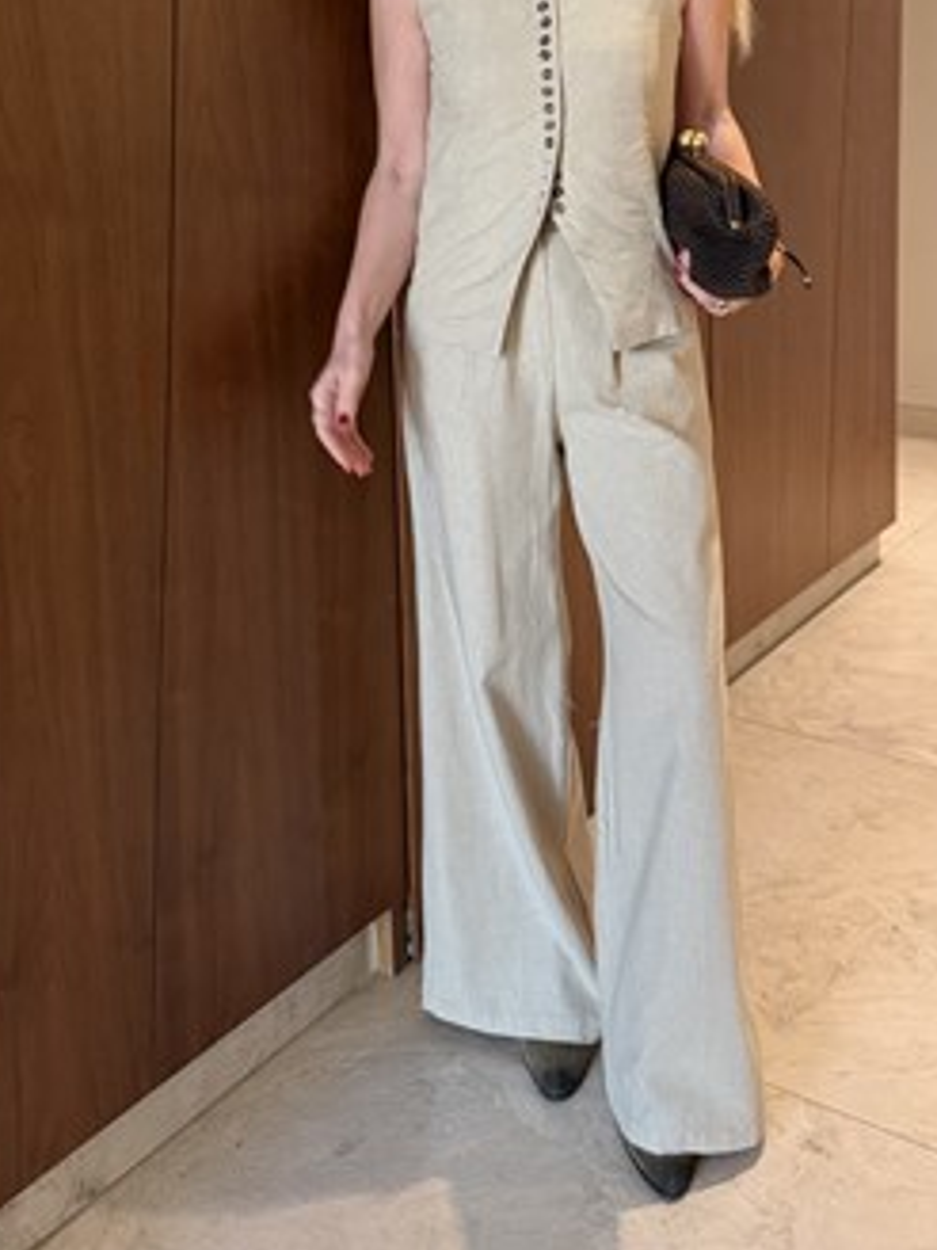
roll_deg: +1.3
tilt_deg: -6.8
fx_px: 1408
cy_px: 269
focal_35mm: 39
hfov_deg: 36.8
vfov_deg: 45.7
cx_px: 522
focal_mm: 6.76
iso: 320
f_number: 1.78
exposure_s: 1/50
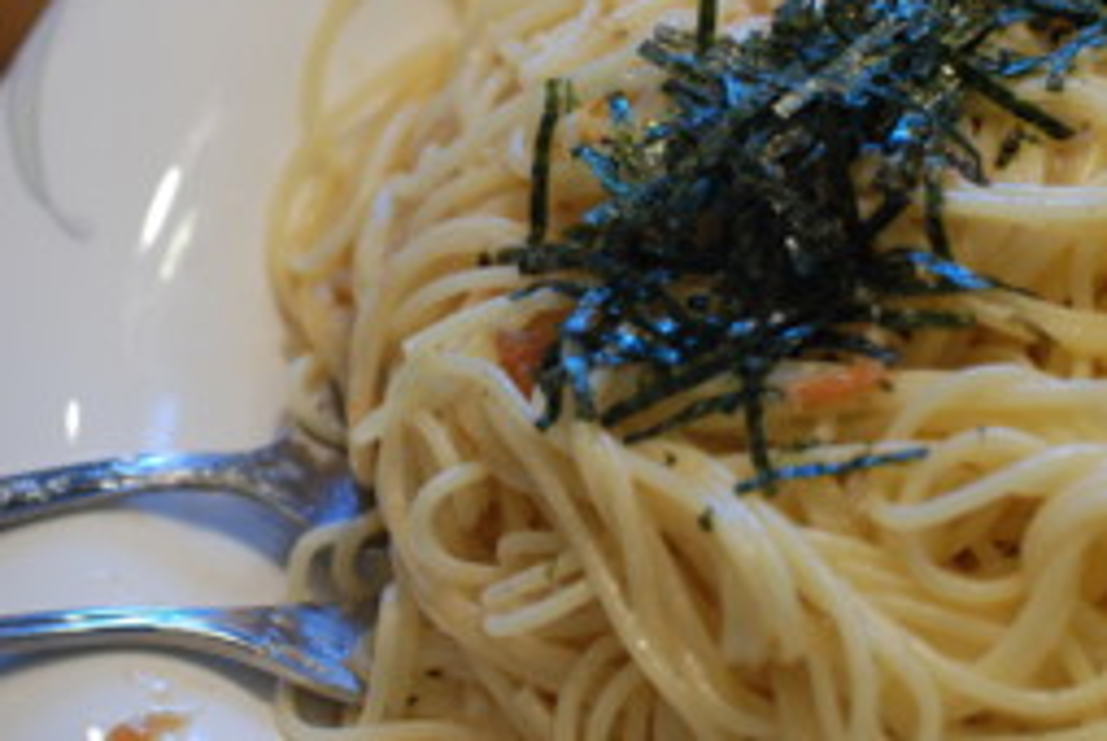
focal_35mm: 133
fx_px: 4094
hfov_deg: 15.4
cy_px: 177
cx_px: 492
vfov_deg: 10.3
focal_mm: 50
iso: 400
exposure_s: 1/60
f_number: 4.5
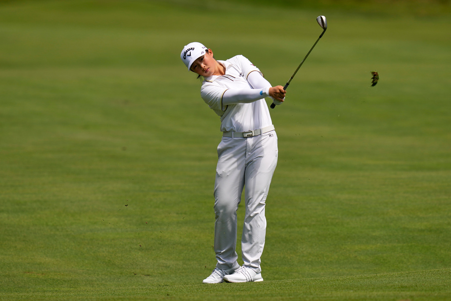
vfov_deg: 2.3
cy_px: 150
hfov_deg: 3.4
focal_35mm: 600
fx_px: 7514
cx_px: 226
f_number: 3.5
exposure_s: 1/2000
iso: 100
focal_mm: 400
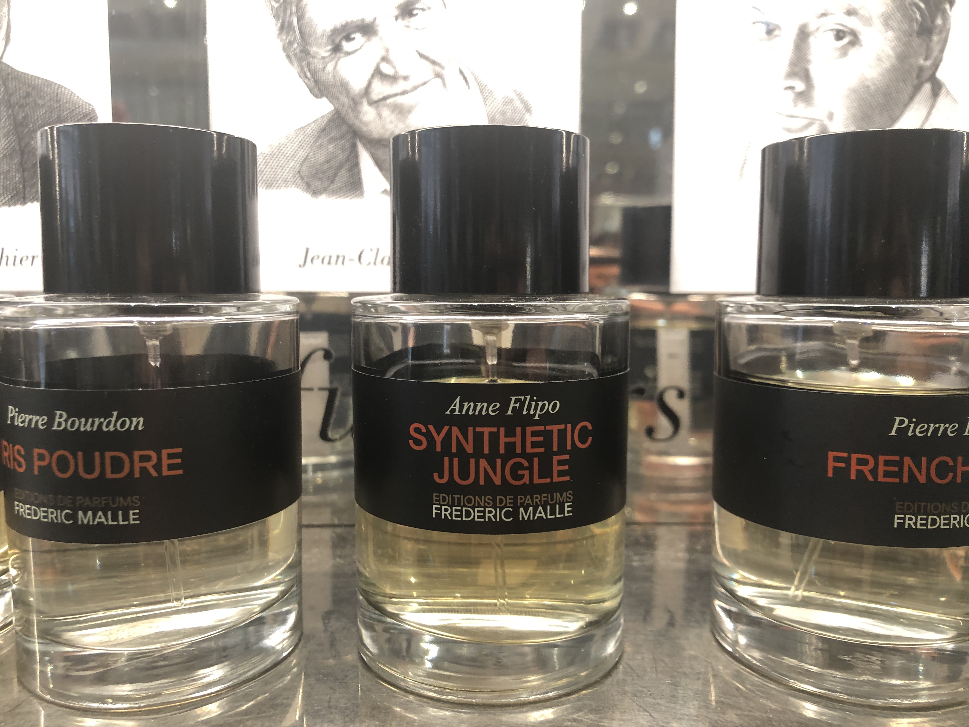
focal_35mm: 28
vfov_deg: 49.7
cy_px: 364
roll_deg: -0.1
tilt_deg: -5.6
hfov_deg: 63.4
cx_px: 484
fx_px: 784
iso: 40
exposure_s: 1/17
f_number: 1.8
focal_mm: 4
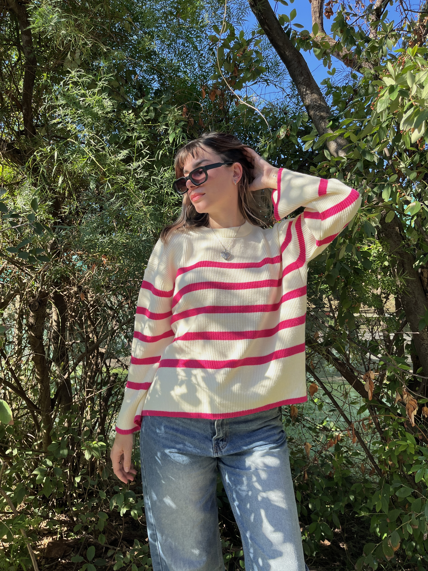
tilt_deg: +0.4
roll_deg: +0.3
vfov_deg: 67.3
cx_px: 214
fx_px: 429
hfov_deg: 53.1
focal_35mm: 26
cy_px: 286
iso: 50
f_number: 1.6
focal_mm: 5.1
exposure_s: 1/437
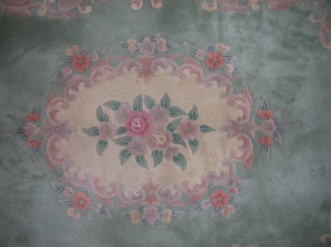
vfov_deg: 40.6
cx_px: 166
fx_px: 334
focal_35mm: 35
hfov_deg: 52.7
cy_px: 124
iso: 50
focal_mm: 5.8
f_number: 2.8
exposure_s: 1/60.1
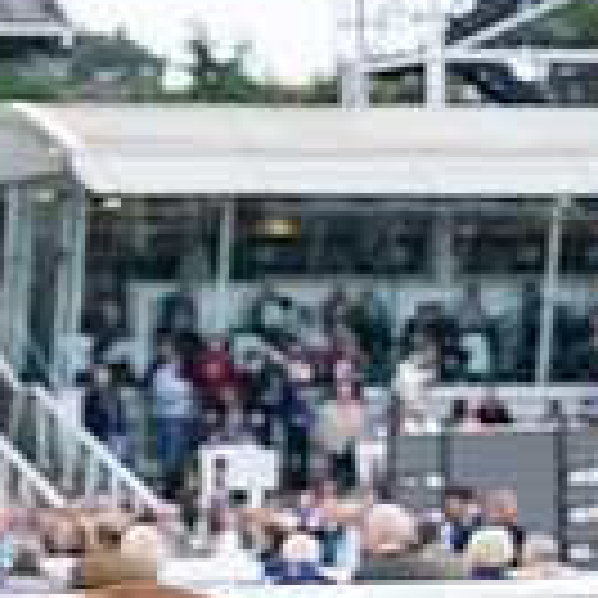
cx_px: -477
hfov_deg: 5.5
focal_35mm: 316
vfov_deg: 5.5
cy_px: 645
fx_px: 6176
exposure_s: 1/800
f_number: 4
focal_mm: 70
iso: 400
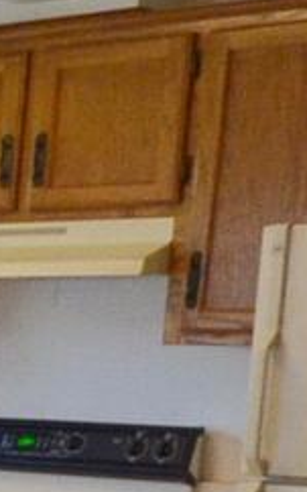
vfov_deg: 15.6
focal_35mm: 129
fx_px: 1729
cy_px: 586
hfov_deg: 7.3
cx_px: -925
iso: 1000
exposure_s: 1/100
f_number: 5
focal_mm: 10
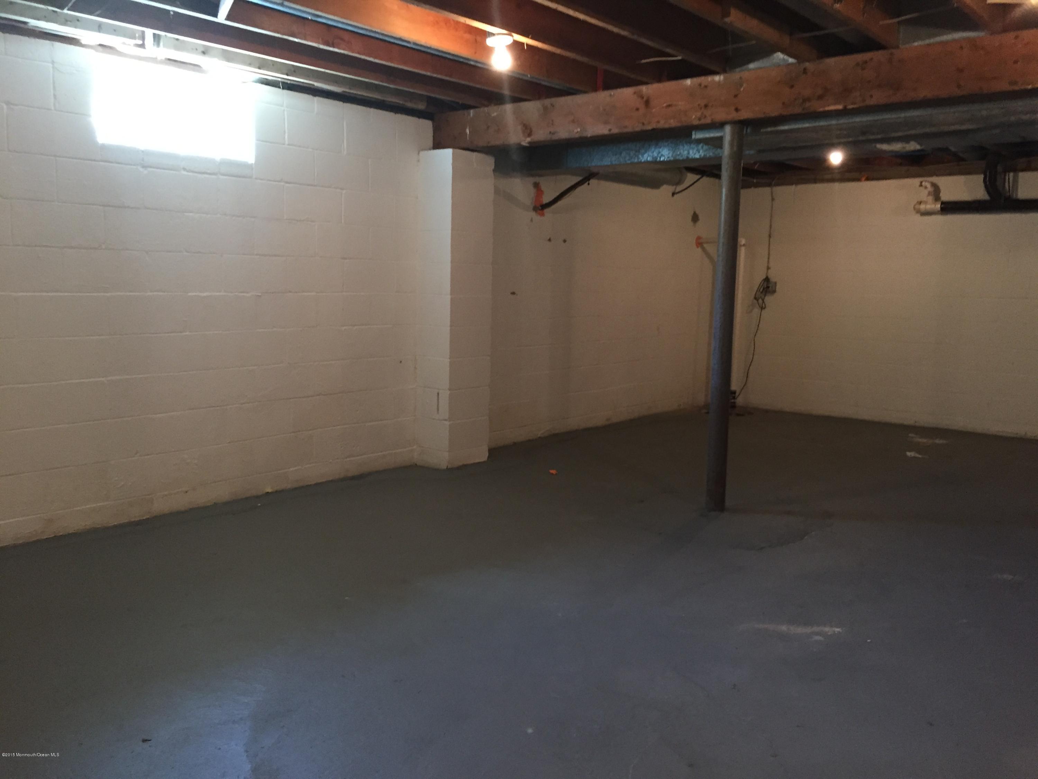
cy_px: 390
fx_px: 870
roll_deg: -1.3
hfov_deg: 61.7
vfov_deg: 48.2
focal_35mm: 29
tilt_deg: -4.4
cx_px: 519
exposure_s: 1/24
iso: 250
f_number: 2.2
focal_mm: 4.15
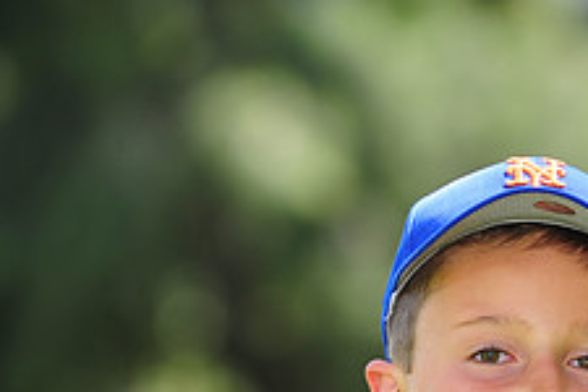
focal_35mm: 516
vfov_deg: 2.7
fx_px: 8427
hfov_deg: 4.0
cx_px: 497
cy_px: 499
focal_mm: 200
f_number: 4.5
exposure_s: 1/400
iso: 200
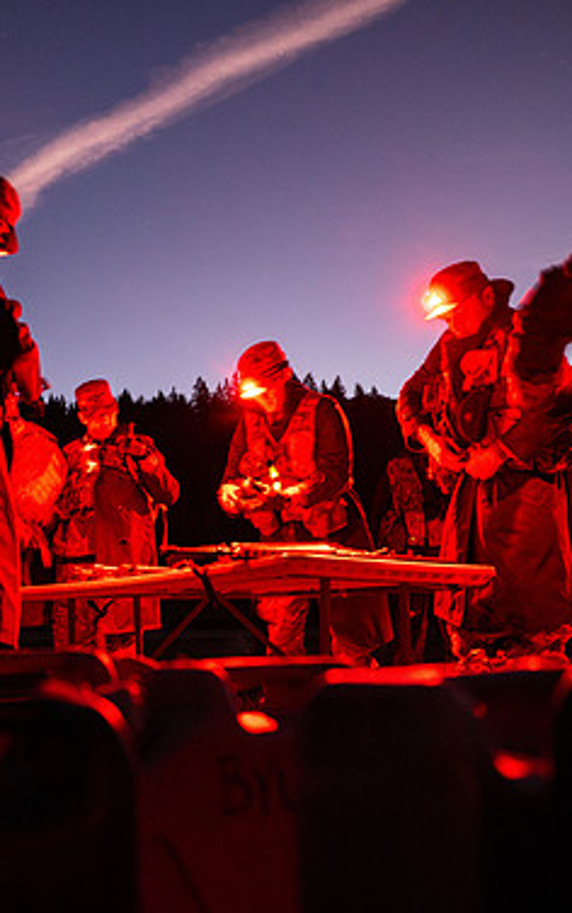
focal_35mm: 47
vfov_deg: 42.6
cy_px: 452
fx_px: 1171
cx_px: 216
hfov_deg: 27.4
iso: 4000
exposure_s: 1/5
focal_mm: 30
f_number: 2.8
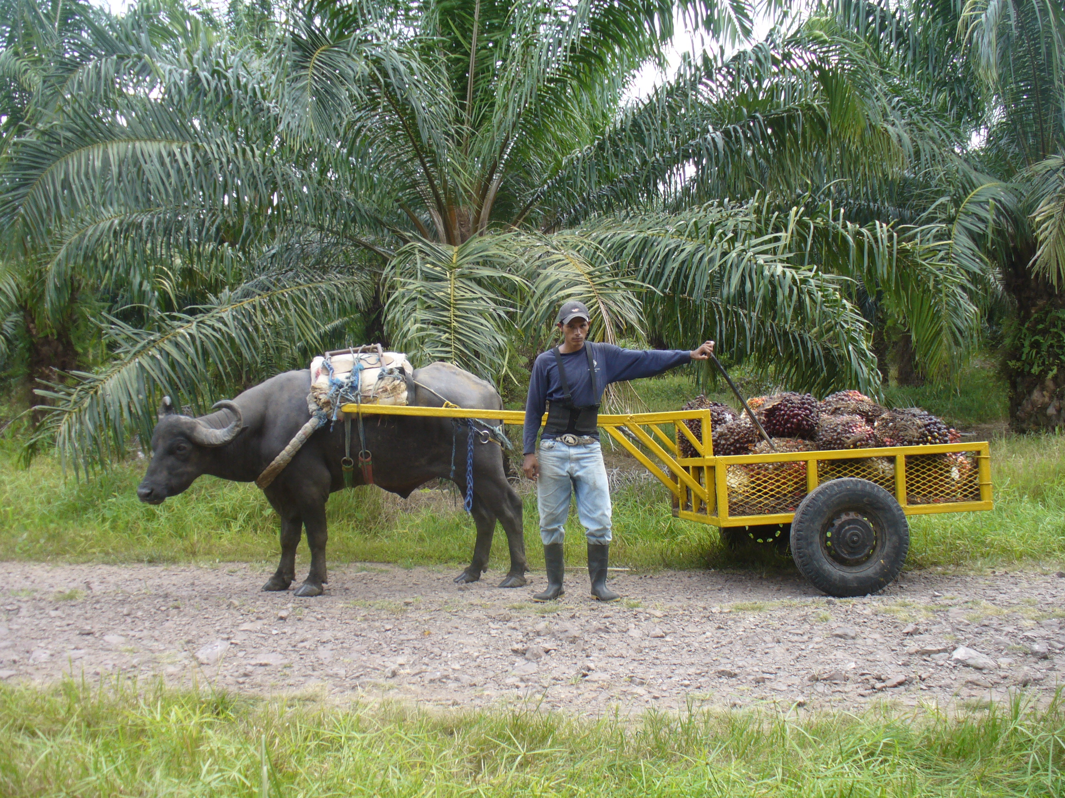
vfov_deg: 38.7
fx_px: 1138
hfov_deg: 50.1
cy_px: 399
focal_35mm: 37
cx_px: 532
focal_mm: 6.1
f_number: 2.8
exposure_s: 1/125
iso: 80
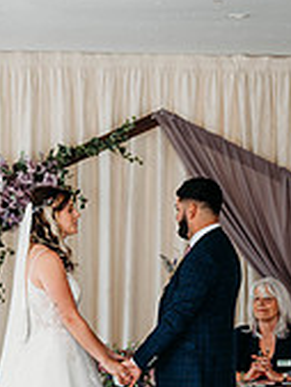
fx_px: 2429
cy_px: 282
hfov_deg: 6.9
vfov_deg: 9.1
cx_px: 97
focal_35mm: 217
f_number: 2
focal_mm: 85
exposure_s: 1/200
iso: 220
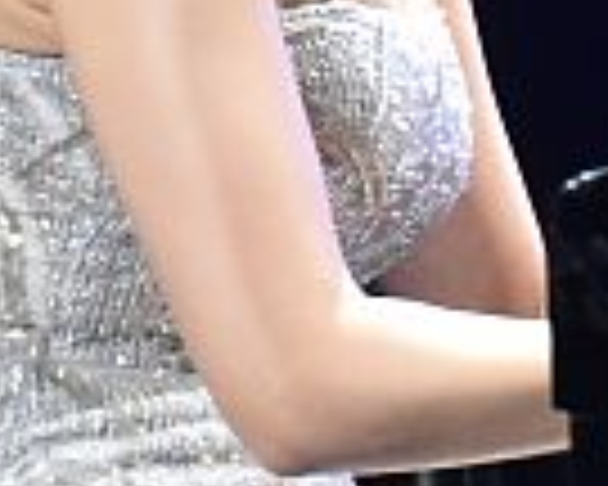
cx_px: 567
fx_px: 63035
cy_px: 108
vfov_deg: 0.4
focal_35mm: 3503
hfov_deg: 0.6
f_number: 4
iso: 4000
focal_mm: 420
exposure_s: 1/2000
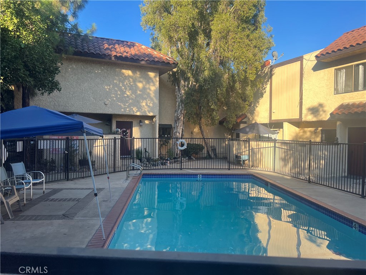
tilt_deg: +1.0
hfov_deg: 67.3
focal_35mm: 26
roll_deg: -0.1
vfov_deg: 53.1
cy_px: 138
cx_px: 183
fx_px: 275
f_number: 1.5
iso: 50
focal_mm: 5.7
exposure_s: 1/758
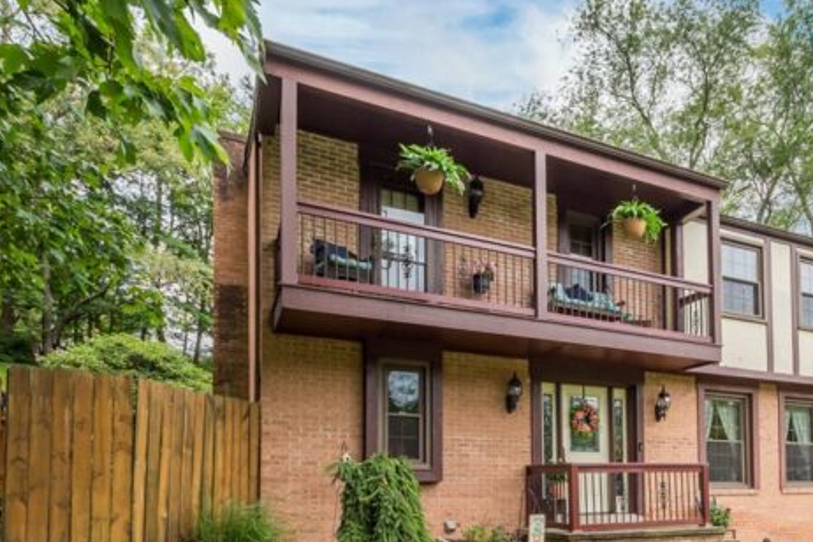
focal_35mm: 26
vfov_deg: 47.1
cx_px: 572
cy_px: 428
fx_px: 587
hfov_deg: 66.6
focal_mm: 10
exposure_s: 1/125
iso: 100
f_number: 6.3
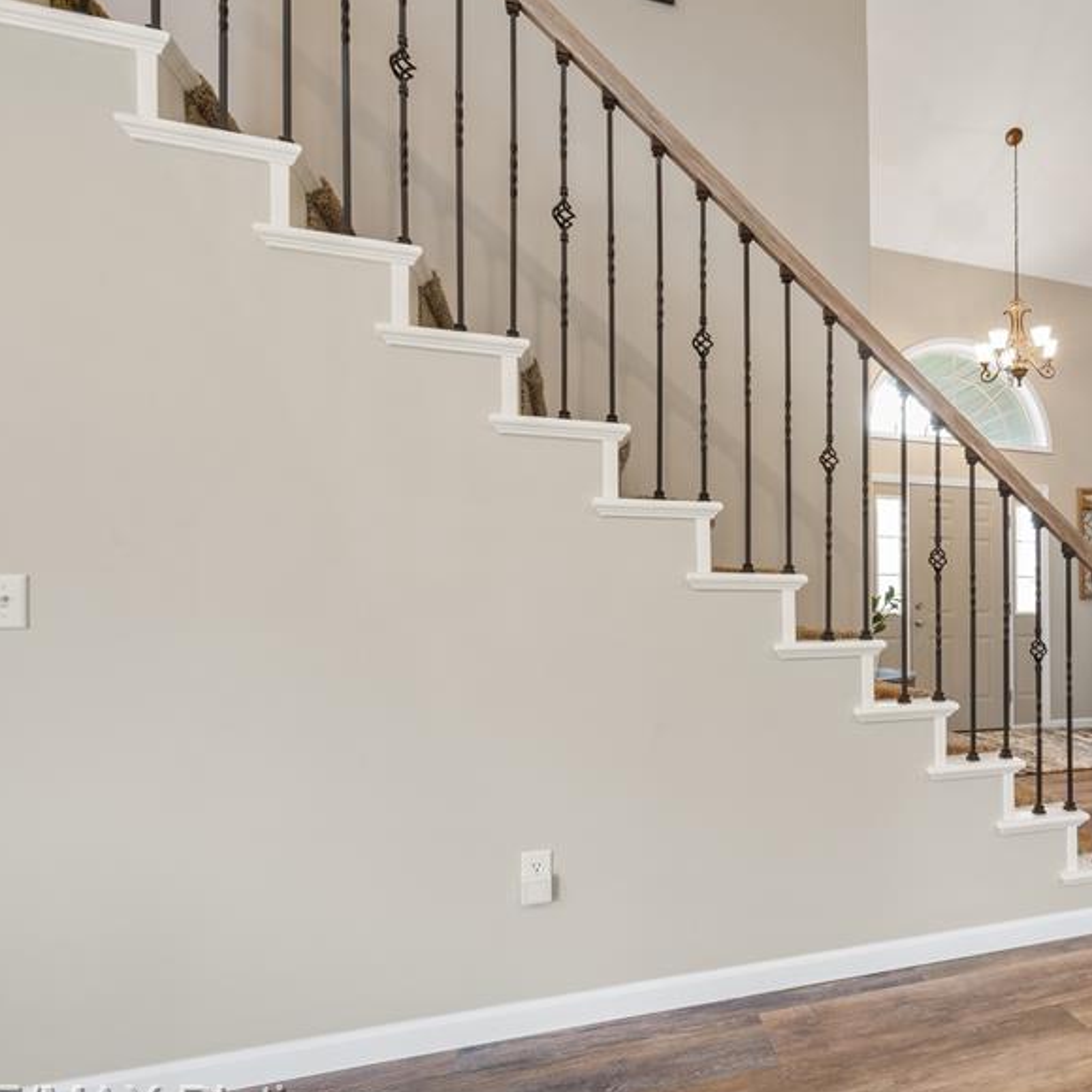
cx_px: 898
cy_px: 506
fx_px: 749
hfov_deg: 64.7
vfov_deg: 72.0
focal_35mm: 21
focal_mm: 14
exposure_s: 3
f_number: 11
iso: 100
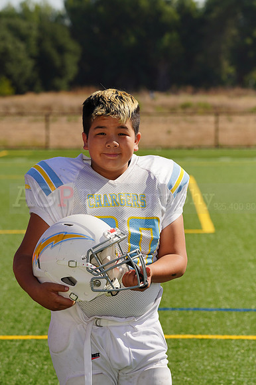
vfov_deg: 9.9
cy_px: 192
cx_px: 128
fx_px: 2232
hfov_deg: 6.6
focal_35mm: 209
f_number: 11
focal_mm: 209
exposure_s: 1/250
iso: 100
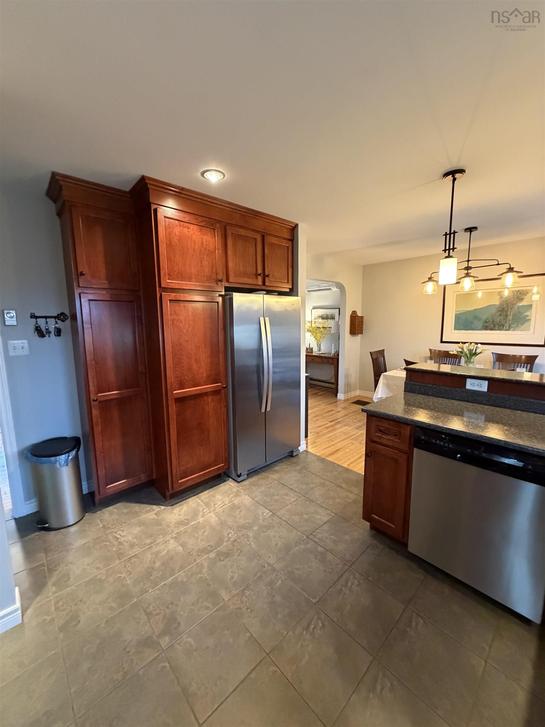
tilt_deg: -7.7
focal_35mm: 14
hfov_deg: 85.7
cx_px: 272
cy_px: 364
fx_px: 294
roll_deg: +0.2
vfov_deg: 102.1
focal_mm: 2.22
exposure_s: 1/60
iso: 800
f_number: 2.2
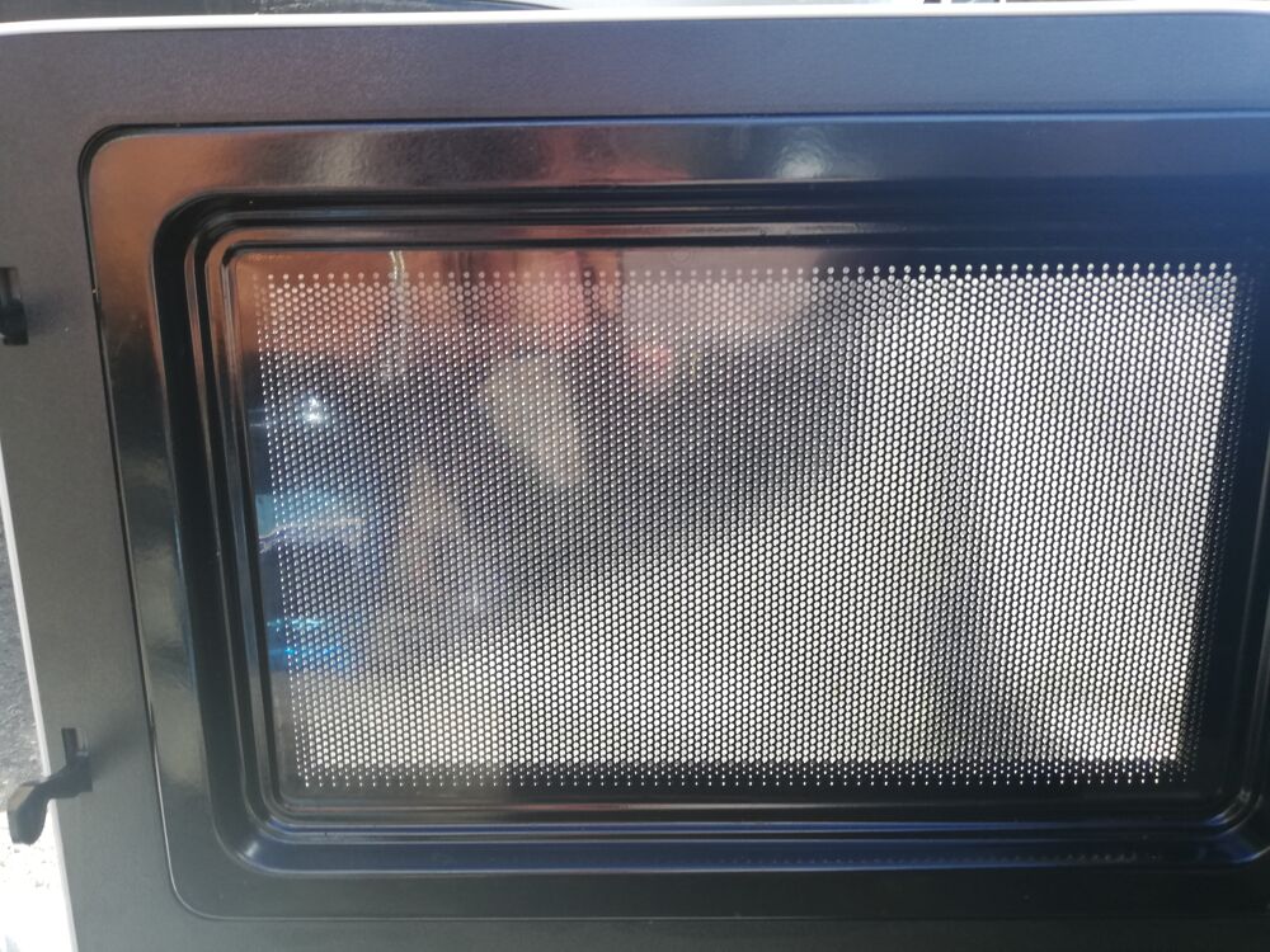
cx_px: 635
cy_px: 476
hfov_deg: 67.3
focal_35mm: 26
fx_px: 954
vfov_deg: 53.1
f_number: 2.2
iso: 50
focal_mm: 3.81
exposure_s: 1/105
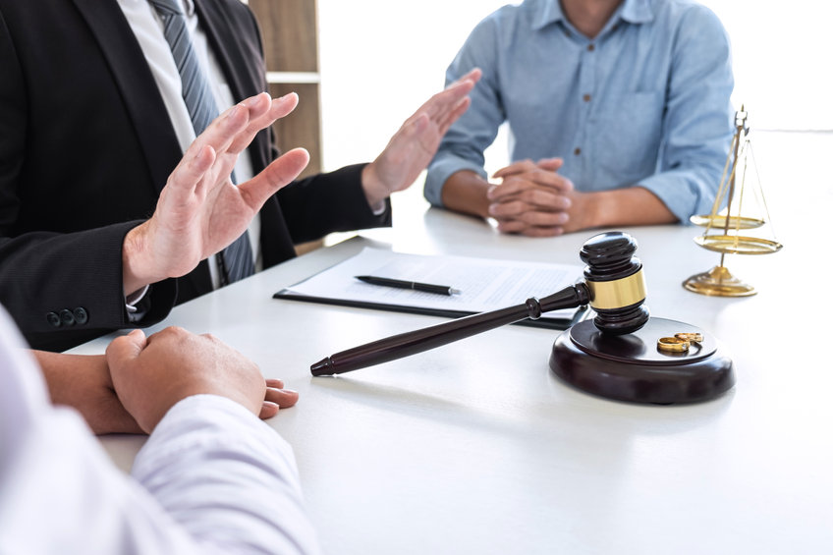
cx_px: 416
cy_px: 278
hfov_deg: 58.7
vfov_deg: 41.1
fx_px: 740
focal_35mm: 32
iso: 200
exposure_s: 1/100
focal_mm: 21.4
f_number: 3.2
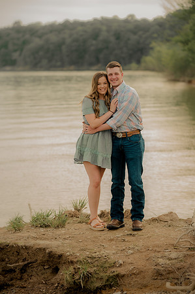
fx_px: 831
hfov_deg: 13.4
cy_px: 147
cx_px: 98
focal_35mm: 102
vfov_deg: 20.0
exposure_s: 1/400
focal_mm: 102
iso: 160
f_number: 2.8
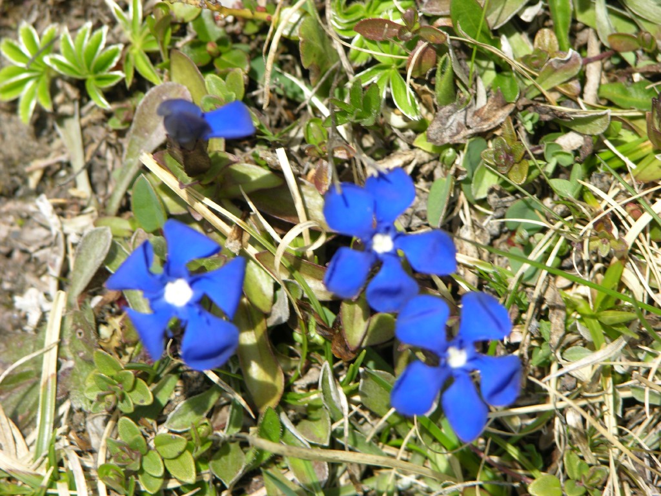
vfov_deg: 5.3
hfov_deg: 7.1
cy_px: 248
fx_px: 5347
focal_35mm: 280
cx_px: 330
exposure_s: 1/235
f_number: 4.7
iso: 50
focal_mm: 71.2
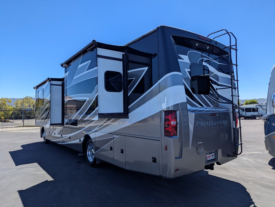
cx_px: 138
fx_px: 191
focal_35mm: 24
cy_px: 104
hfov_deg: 71.5
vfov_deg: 56.9
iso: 47
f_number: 1.85
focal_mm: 6.81
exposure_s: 1/1887
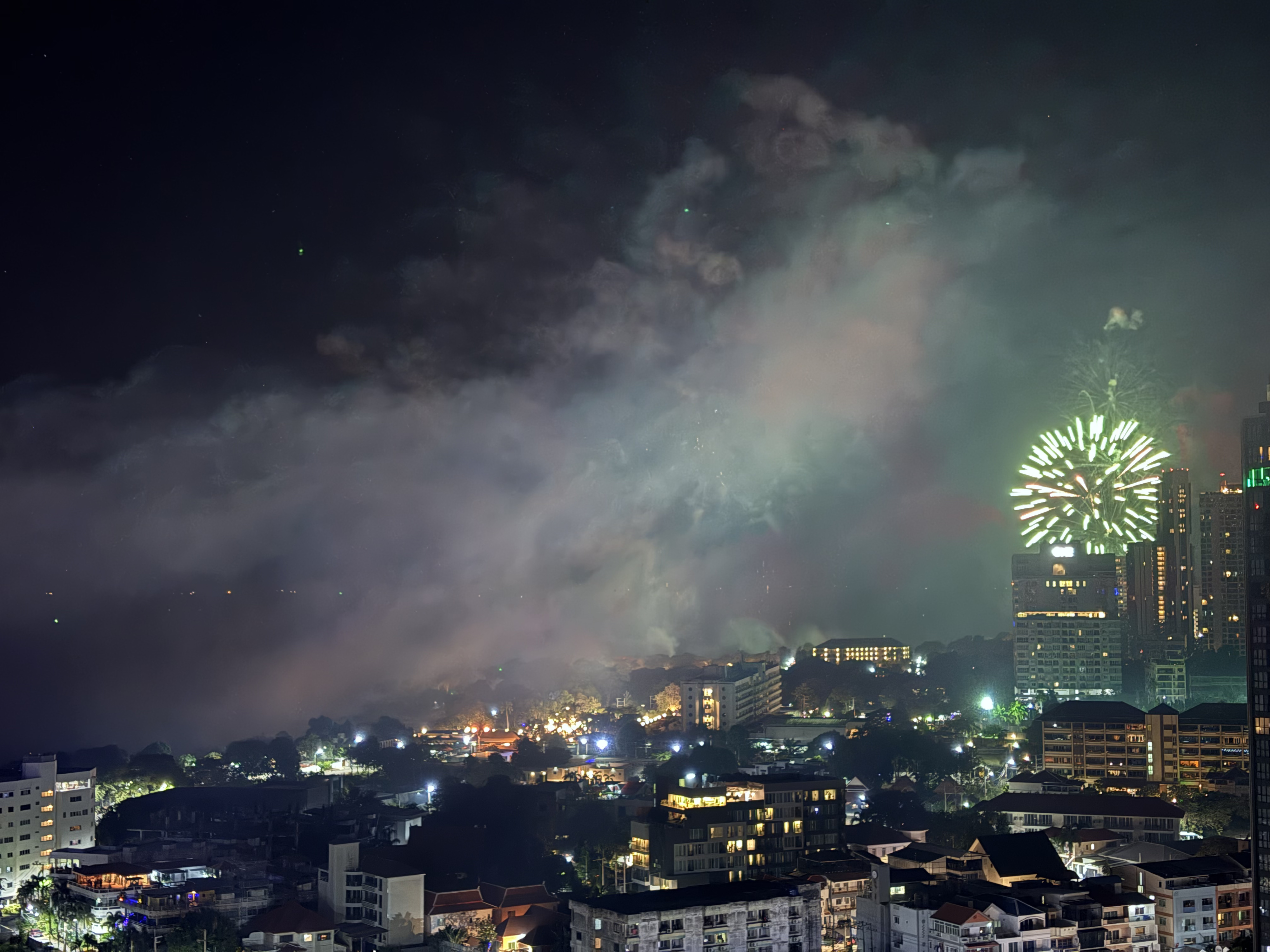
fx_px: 1908
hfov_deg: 36.8
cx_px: 635
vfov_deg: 28.0
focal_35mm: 52
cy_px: 476
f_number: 1.6
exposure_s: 1/2
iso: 250
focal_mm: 5.96
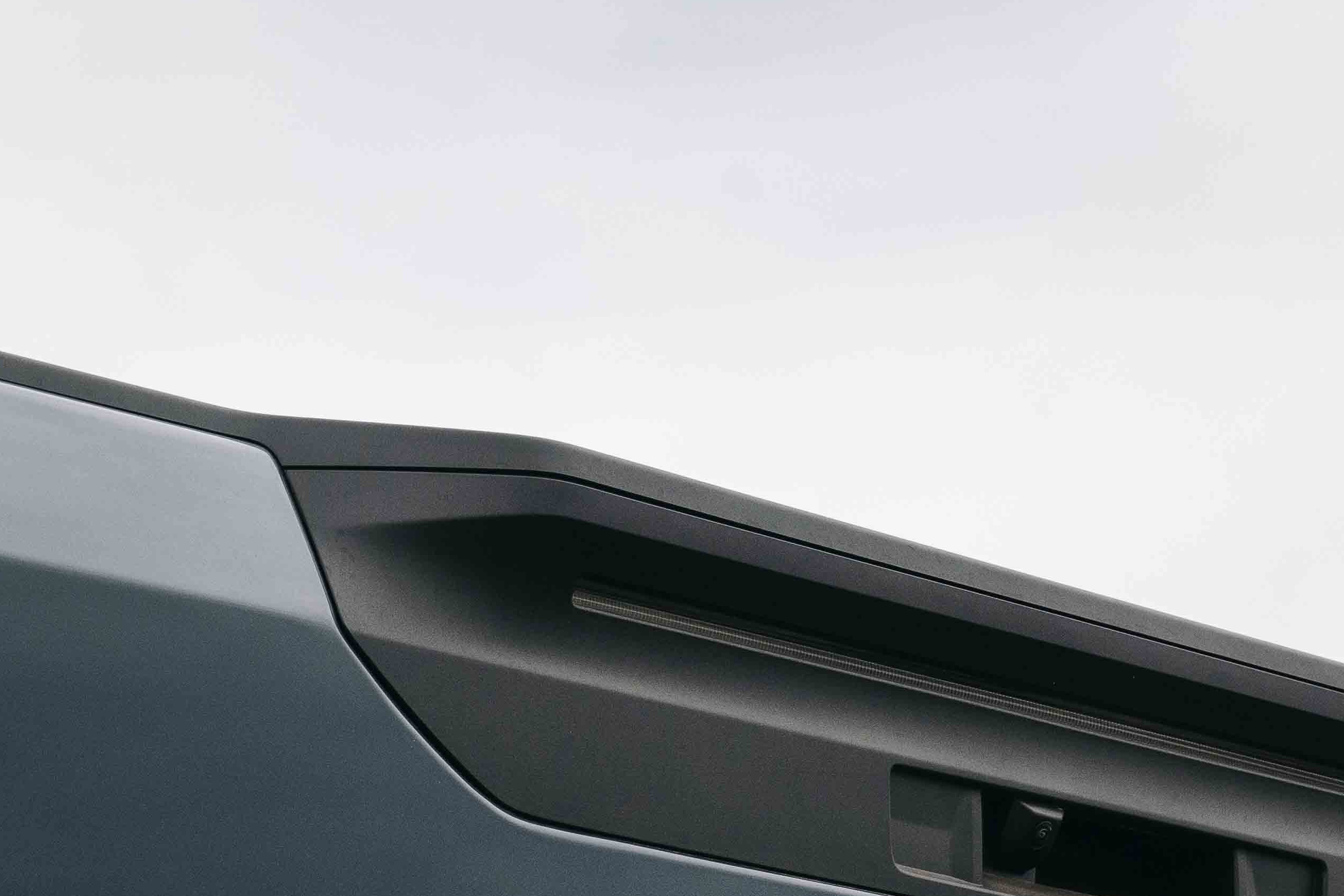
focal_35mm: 108
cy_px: 920
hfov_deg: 18.9
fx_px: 4031
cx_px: 470
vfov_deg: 12.5
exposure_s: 1/400
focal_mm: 39
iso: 800
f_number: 7.1
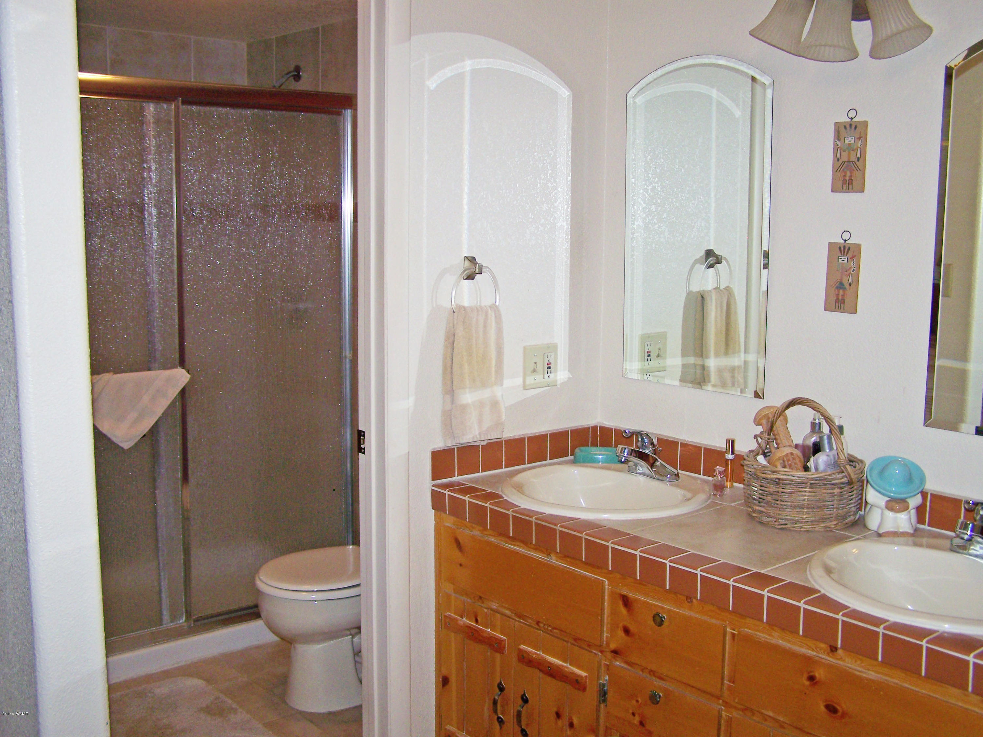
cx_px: 492
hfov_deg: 49.0
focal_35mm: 38
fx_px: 1079
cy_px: 368
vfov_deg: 37.7
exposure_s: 1/60
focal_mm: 6.3
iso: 80
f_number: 2.8
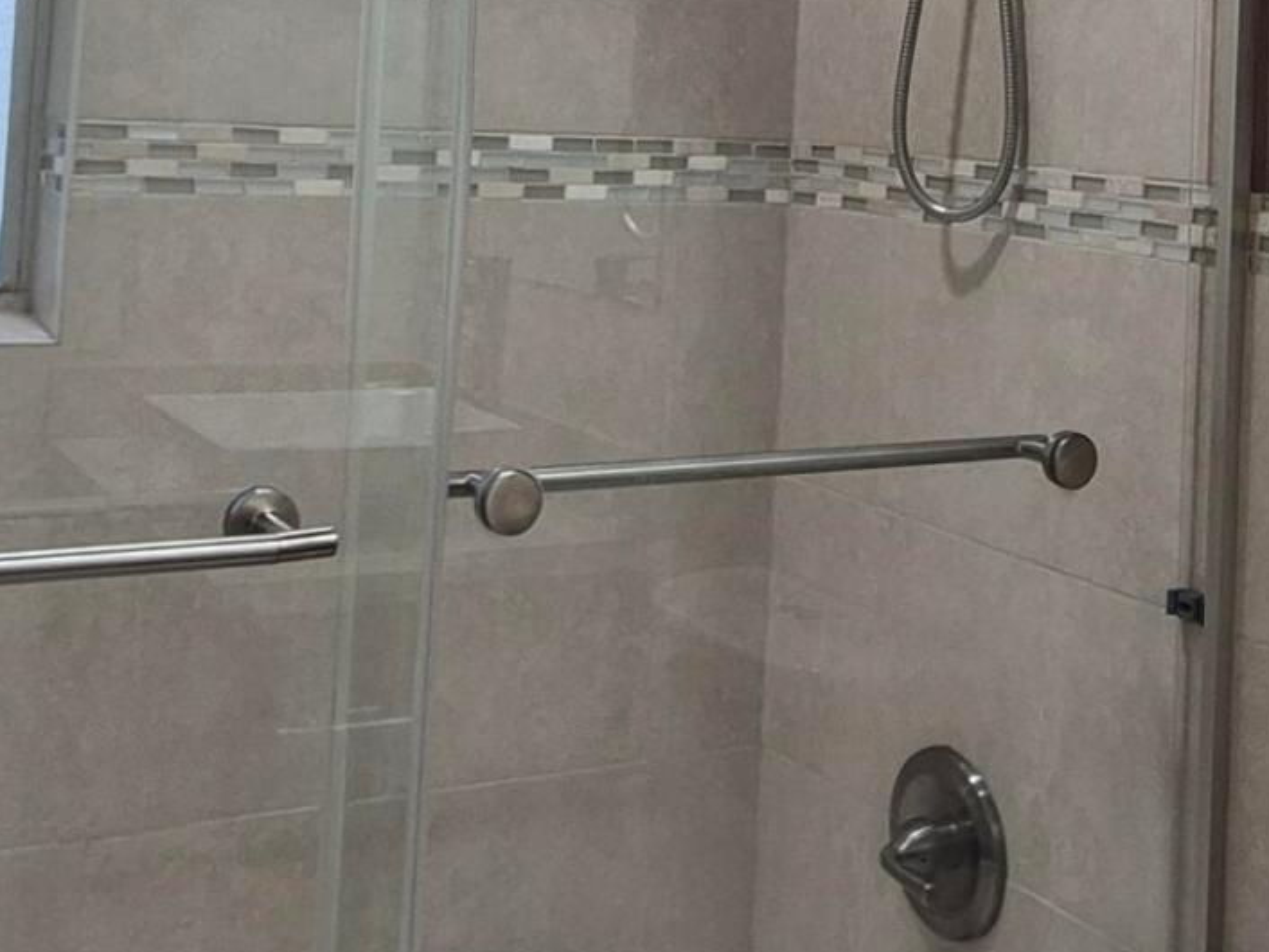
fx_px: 1944
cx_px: 733
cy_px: -84
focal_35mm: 53
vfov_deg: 25.6
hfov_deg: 36.1
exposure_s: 1/60
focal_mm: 2.2
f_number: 2.2
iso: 64
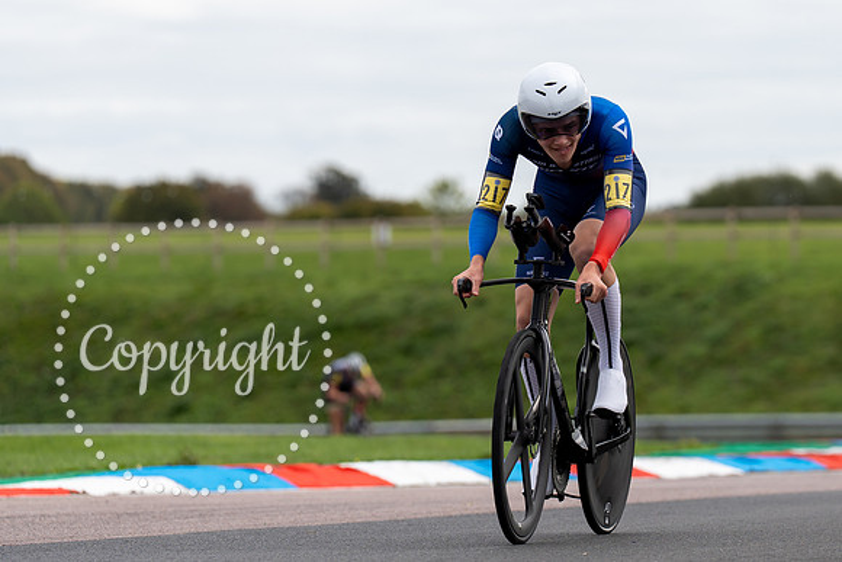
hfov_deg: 8.1
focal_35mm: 255
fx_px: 5976
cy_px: 281
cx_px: 611
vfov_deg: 5.4
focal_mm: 176
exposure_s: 1/1000
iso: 125
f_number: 3.5
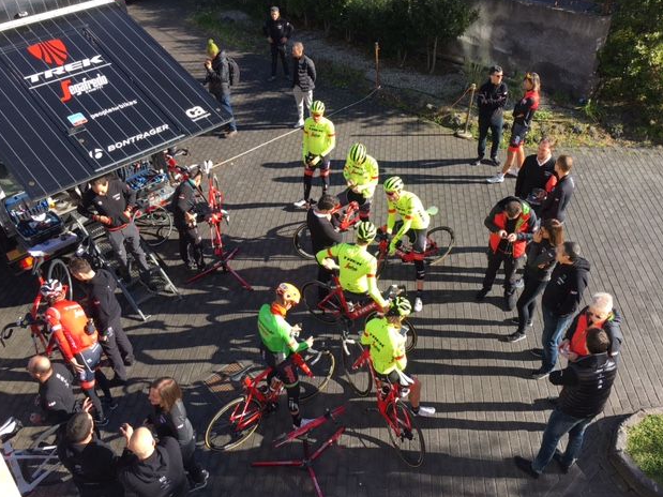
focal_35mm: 30
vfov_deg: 46.8
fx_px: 574
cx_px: 332
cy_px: 243
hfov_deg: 60.0
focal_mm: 4.15
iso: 25
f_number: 2.2
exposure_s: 1/484
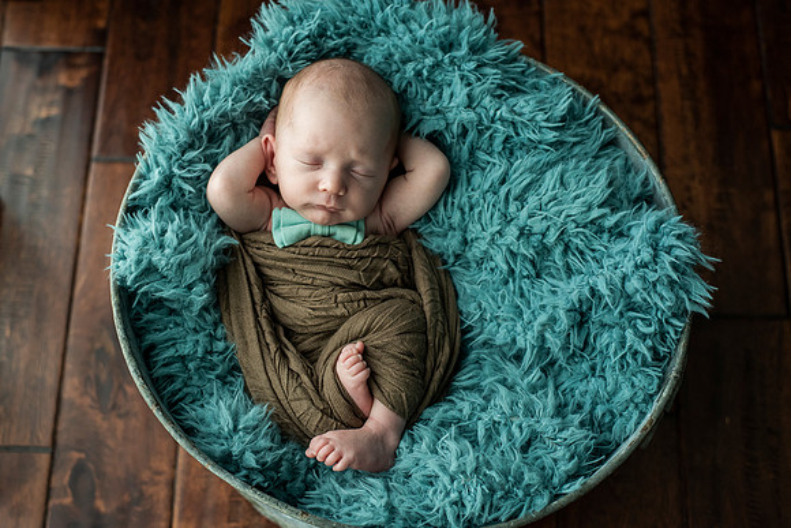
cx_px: 381
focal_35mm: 53
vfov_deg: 25.4
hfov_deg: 37.3
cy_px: 262
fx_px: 1170
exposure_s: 1/320
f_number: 3.2
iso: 1000
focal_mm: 50
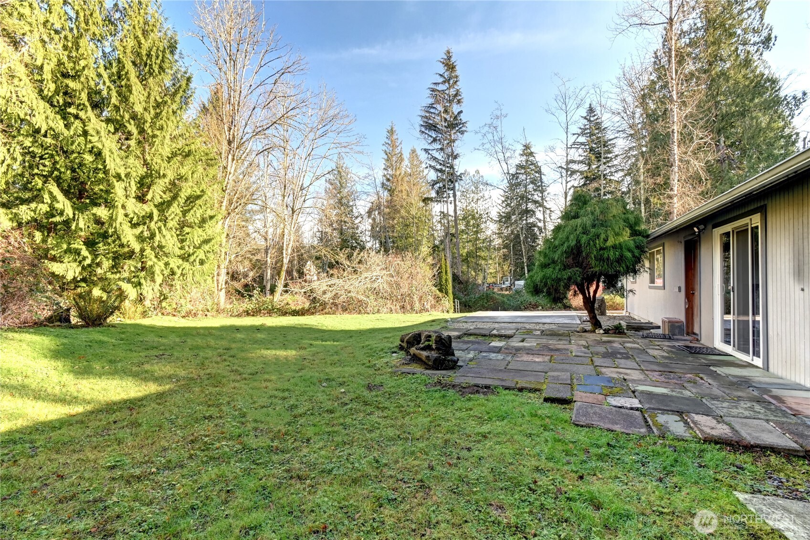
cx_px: 405
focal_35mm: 15
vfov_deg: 77.3
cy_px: 270
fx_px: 337
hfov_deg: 100.4
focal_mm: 10
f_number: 11
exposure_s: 1/40
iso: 800
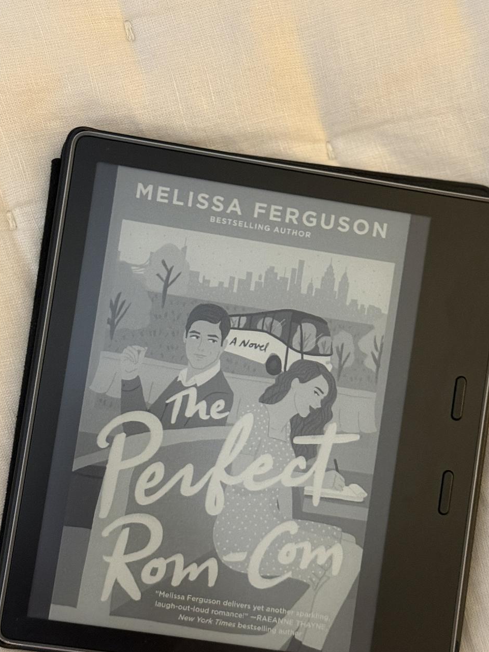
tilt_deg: -82.8
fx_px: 1149
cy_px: 405
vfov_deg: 31.6
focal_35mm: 61
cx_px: 262
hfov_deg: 24.0
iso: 500
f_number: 1.78
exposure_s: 1/40
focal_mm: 6.76
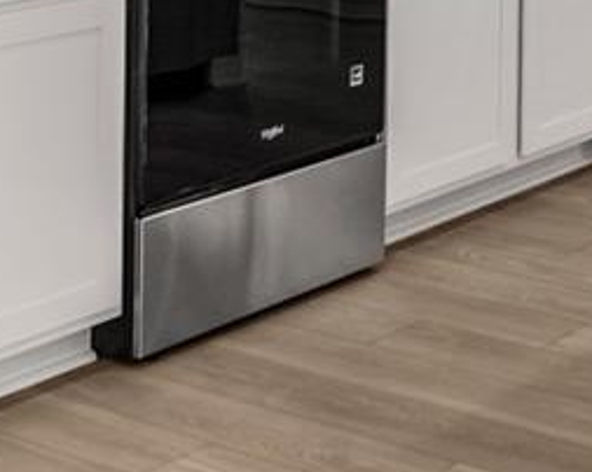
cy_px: -350
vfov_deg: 13.1
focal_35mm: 107
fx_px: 1873
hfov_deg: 17.7
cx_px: 508
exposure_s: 1/30
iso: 125
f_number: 2
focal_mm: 12
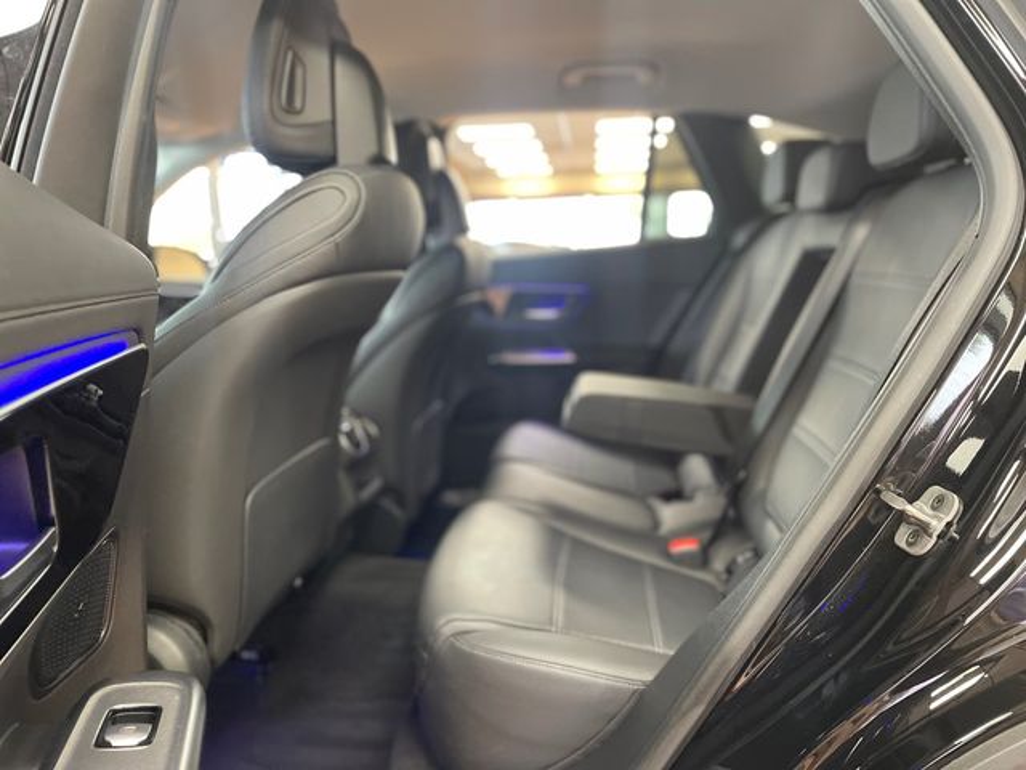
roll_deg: +1.5
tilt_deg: -7.8
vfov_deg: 53.1
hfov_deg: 67.3
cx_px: 513
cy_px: 385
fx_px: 771
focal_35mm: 26
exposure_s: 1/40
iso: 640
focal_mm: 4.2
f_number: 1.6
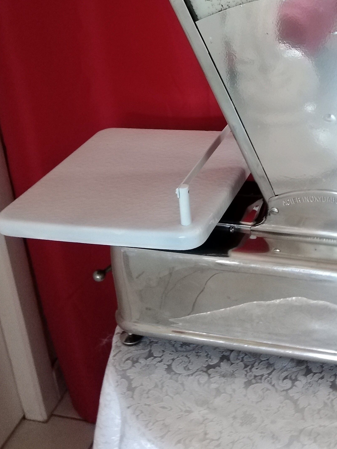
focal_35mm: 43
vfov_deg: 42.2
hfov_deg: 32.7
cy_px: 99
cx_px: 266
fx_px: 558
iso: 619
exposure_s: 1/24
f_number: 1.8
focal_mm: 3.6
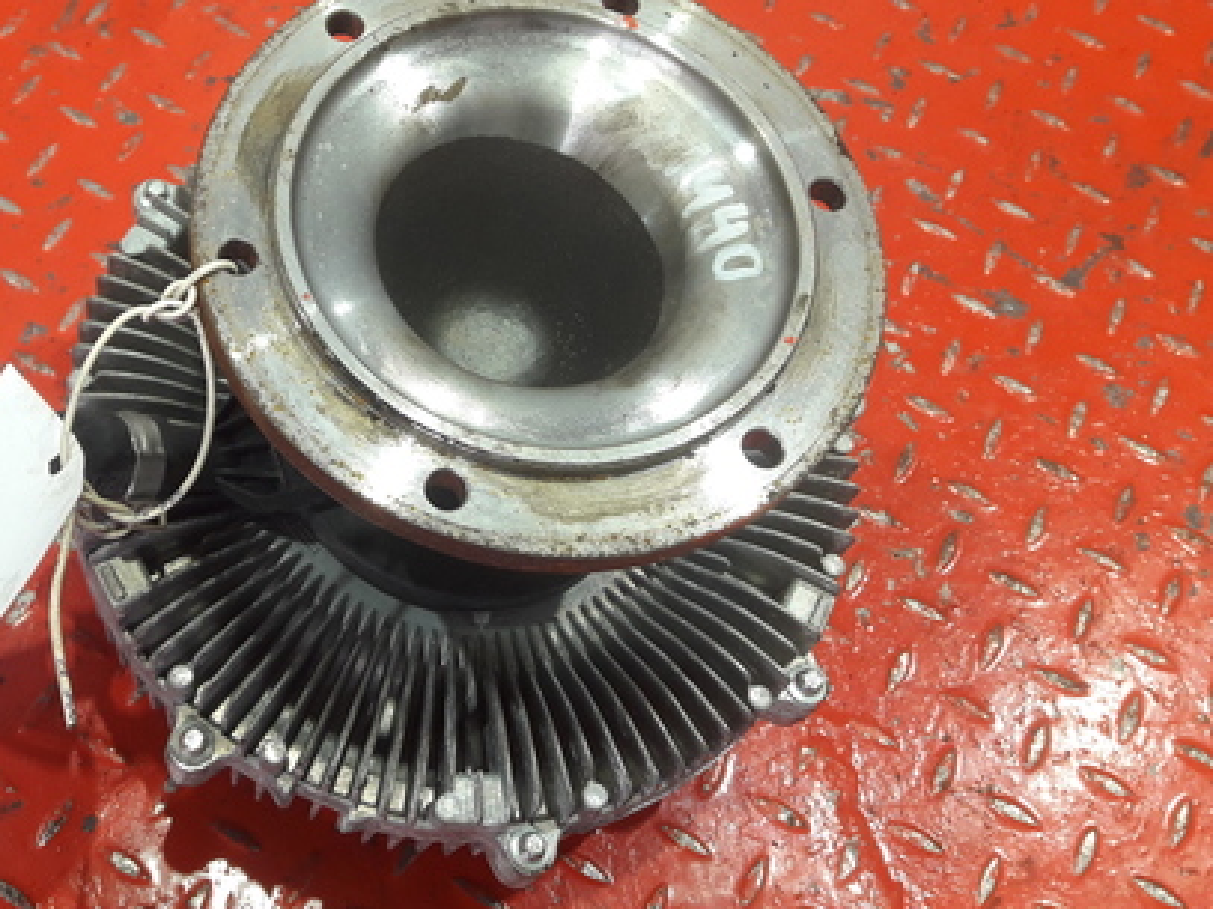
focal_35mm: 44
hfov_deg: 42.1
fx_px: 1541
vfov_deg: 32.7
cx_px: 358
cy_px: 328
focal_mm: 3.7
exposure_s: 1/33
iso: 64
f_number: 1.9
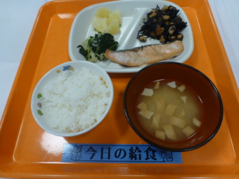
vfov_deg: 54.8
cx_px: 120
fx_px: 172
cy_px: 90
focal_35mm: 25
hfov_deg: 69.4
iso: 250
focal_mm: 4.3
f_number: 3.3
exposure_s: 1/60
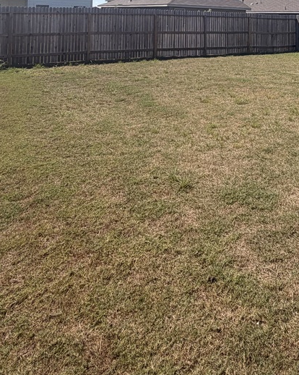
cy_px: 5
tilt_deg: +2.7
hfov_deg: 37.0
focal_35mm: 38
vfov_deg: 42.0
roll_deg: -2.0
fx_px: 421
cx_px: 261
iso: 20
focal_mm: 2.22
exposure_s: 1/985
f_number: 2.2
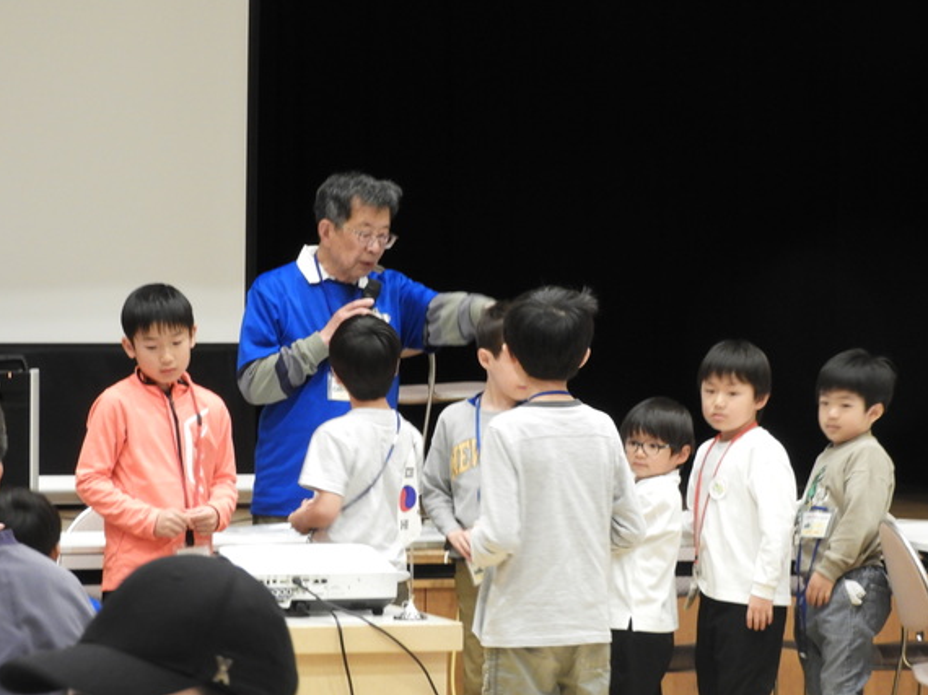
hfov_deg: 10.4
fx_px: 5118
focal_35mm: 191
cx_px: 464
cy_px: 358
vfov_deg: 7.8
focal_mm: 30.5
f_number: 5.2
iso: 400
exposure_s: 1/25
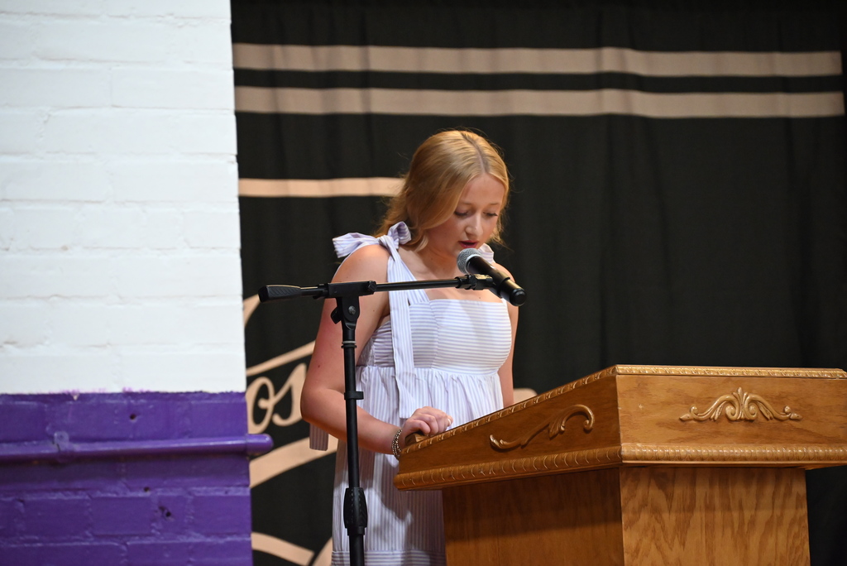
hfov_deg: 10.3
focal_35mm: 200
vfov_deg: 6.9
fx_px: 4708
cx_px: 424
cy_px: 283
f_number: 6.3
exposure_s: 1/125
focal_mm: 200
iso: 7200
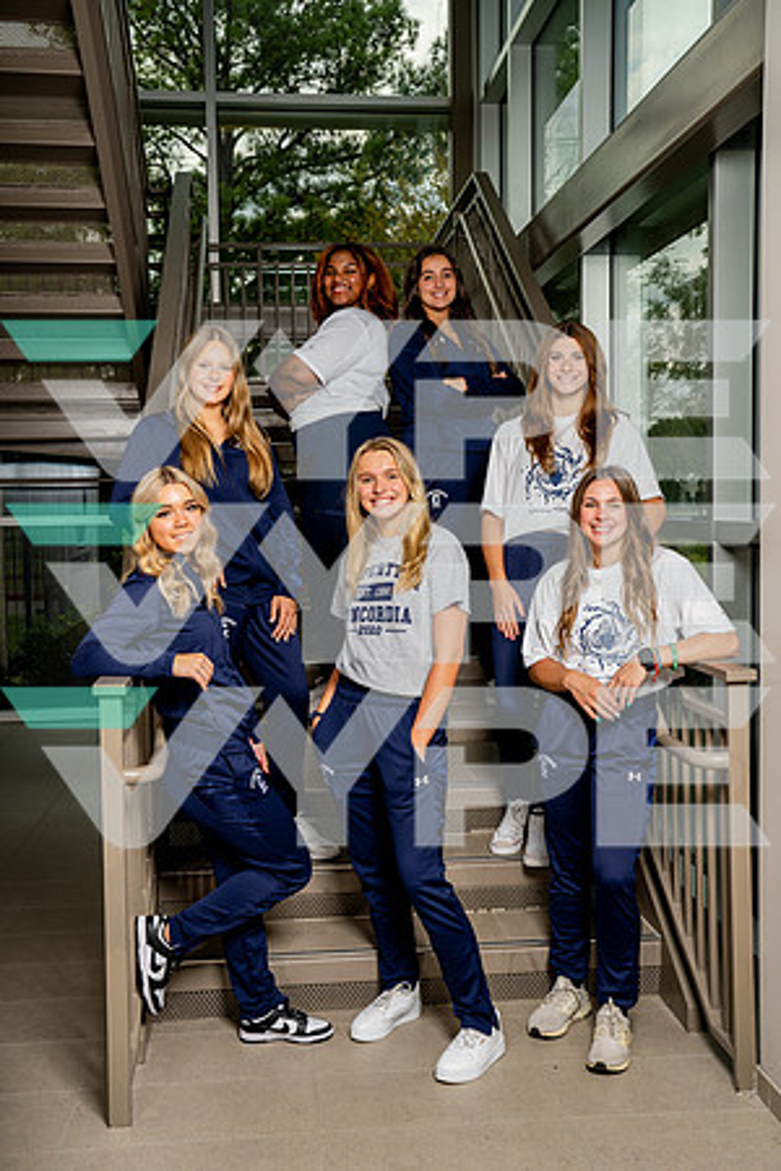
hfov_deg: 35.1
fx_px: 1236
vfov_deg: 50.7
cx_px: 390
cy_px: 586
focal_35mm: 38
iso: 100
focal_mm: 38
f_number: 8
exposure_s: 1/250
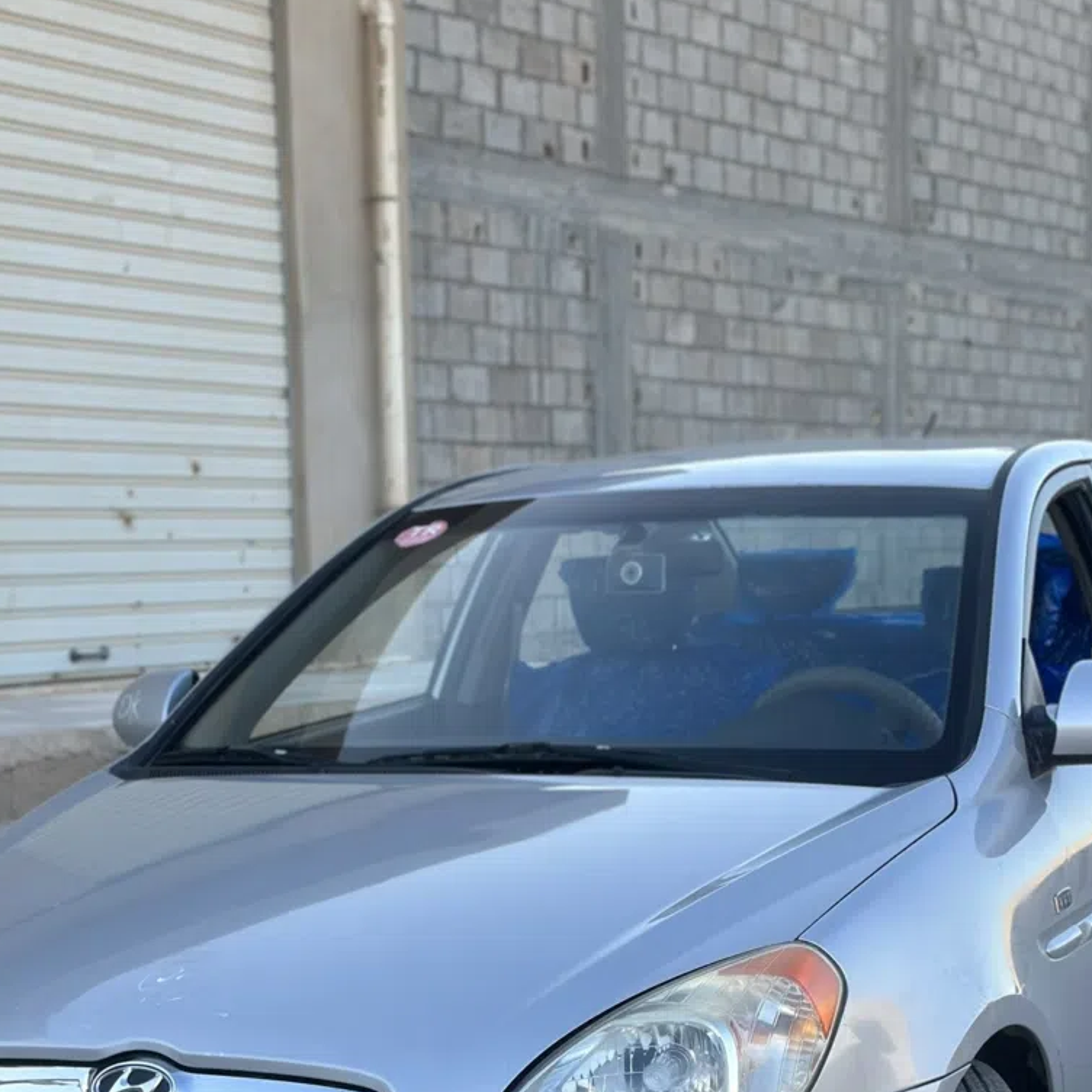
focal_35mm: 77
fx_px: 2748
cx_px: 614
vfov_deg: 22.0
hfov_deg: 22.5
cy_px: 949
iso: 80
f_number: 1.78
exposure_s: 1/927
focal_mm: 6.86
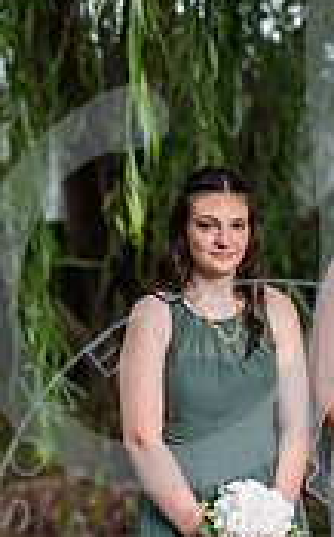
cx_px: 408
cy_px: 331
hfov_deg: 19.3
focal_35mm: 63
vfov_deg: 32.4
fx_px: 920
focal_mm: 24
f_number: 2.8
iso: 100
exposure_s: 1/250
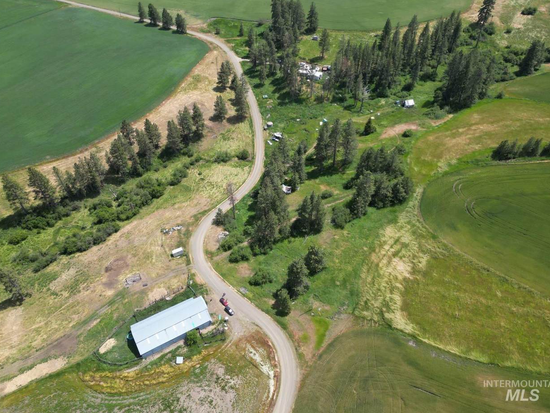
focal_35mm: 25
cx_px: 280
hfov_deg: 69.4
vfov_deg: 54.9
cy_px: 206
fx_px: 397
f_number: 1.7
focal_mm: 6.72
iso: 110
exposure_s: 1/1600
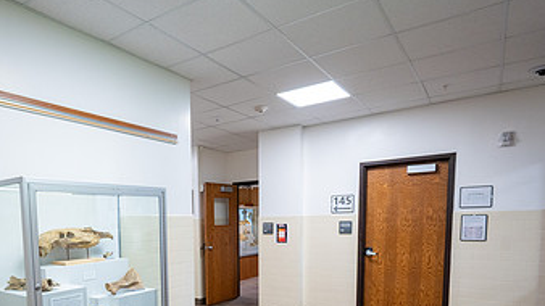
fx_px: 390
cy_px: 265
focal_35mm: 27
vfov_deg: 40.2
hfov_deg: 68.4
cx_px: 193
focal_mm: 15
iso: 800
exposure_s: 1/160
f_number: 4
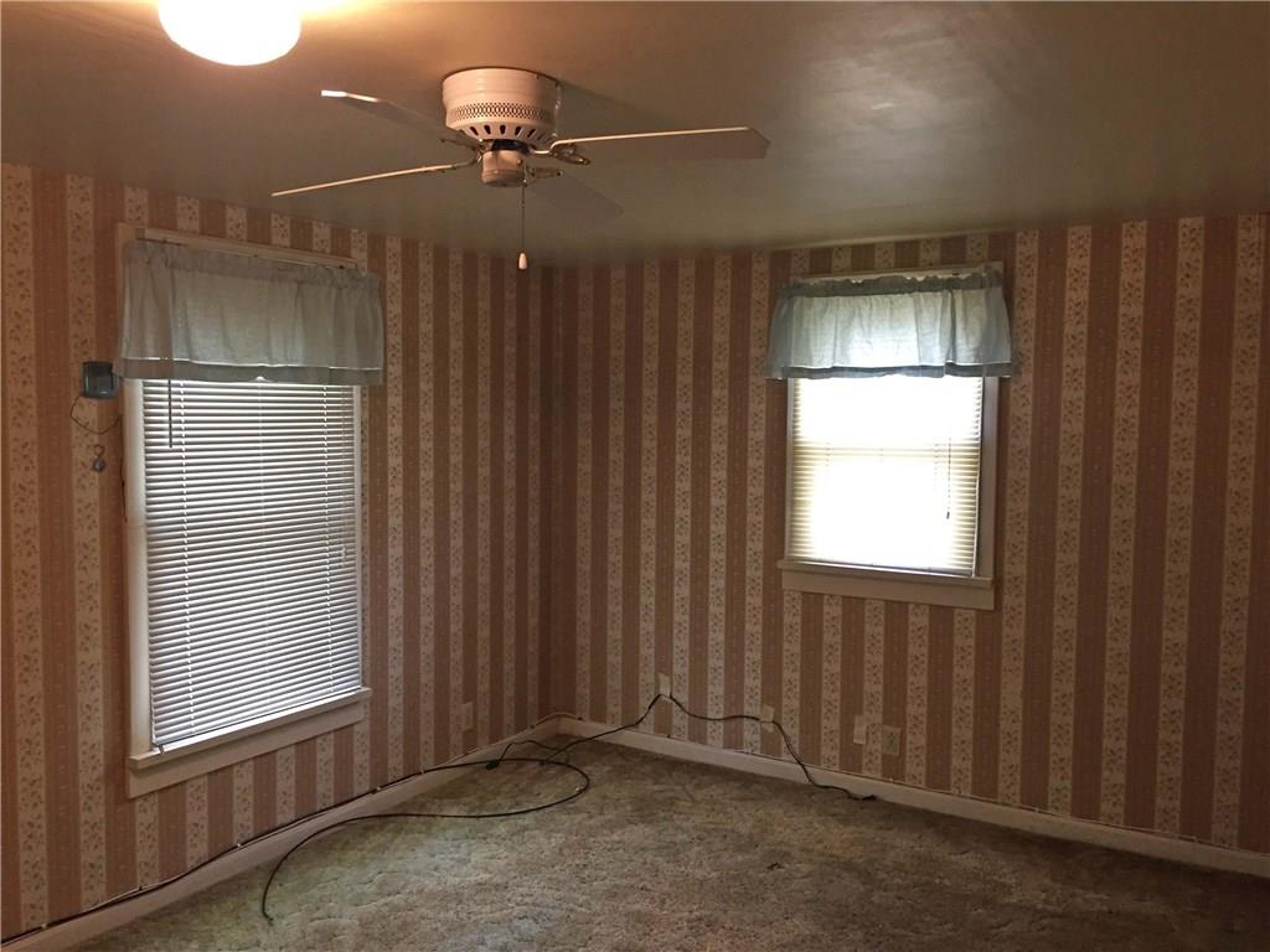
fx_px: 1064
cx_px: 635
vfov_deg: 48.2
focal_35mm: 29
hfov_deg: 61.7
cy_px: 476
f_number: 2.2
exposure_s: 1/30
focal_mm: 4.15
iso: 100
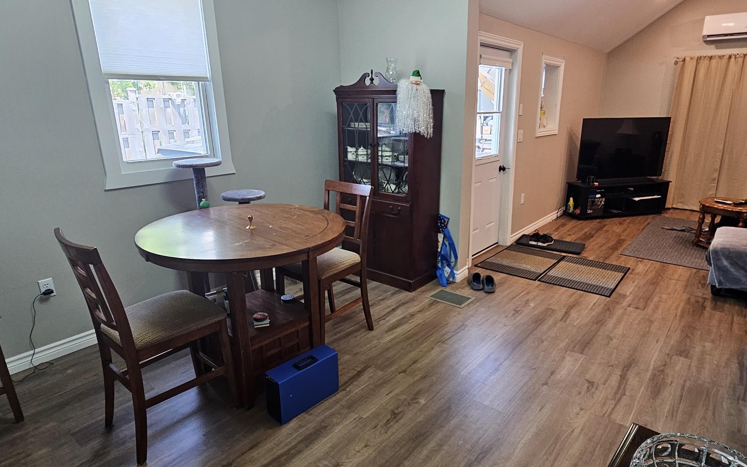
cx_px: 394
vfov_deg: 59.6
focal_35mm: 20
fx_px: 407
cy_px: 241
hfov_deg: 85.0
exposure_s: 1/60
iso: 200
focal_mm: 2.2
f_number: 2.2
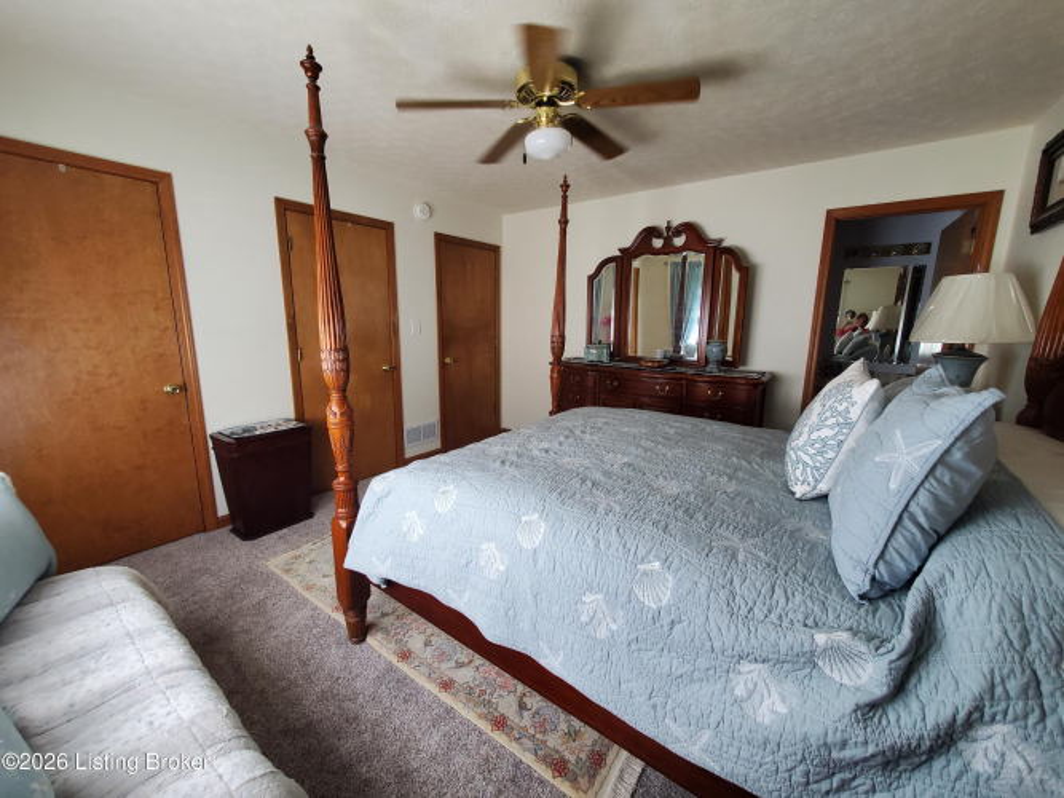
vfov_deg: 89.9
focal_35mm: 13
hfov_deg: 106.2
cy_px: 399
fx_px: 400
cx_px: 532
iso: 200
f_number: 2.2
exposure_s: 1/60
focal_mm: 1.8
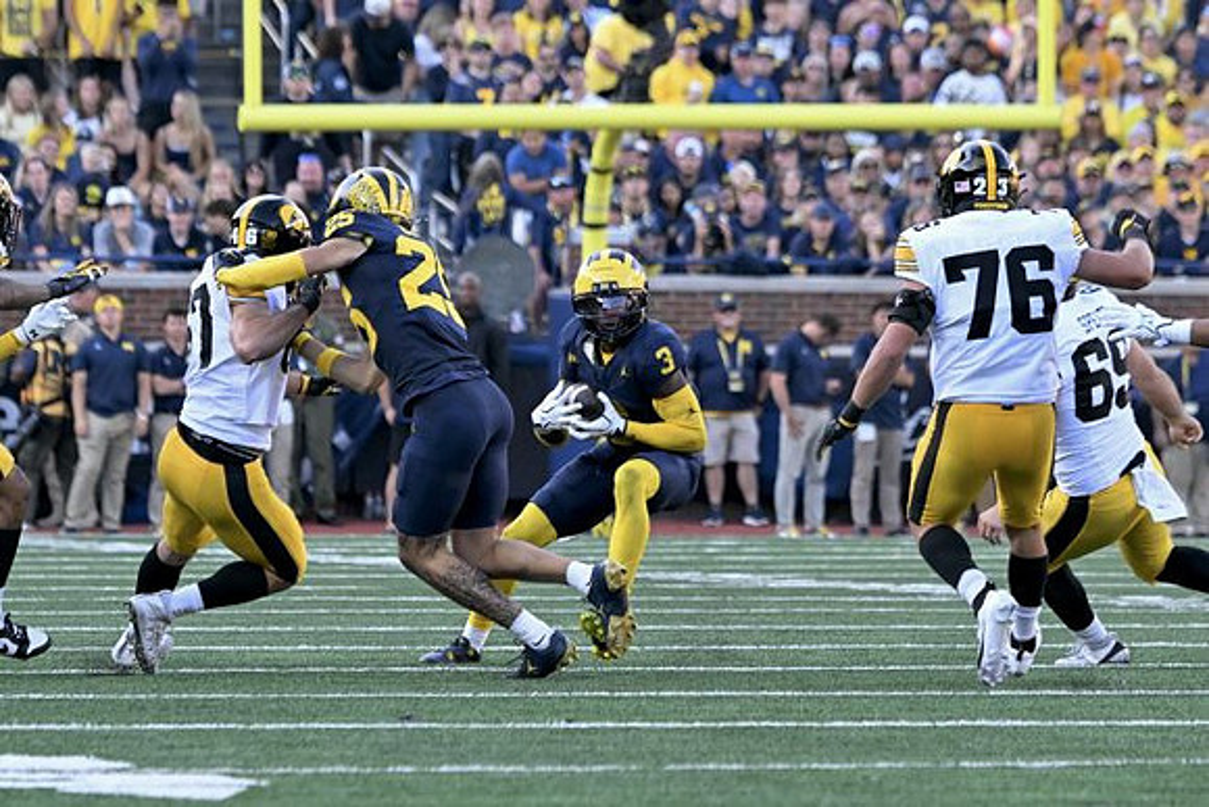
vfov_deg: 3.7
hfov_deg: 5.5
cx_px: 604
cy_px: 404
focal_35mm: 375
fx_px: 12596
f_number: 5.6
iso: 2000
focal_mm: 250
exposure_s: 1/1250
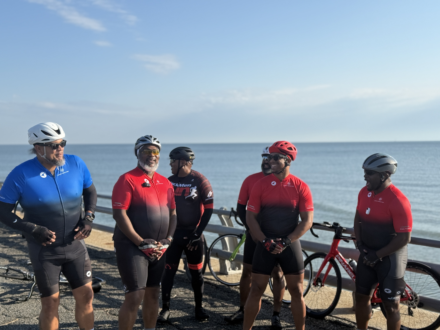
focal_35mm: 48
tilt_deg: -0.3
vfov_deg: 30.3
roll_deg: +1.5
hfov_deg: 39.7
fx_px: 610
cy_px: 165
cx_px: 220
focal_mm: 6.76
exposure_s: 1/4098
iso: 64
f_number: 1.78
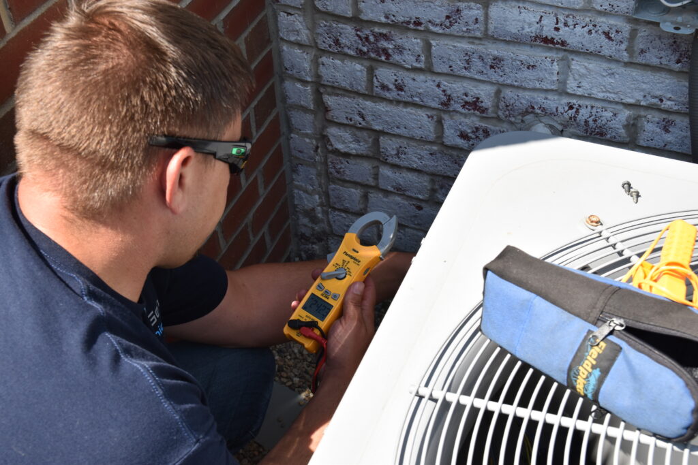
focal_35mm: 48
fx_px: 931
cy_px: 232
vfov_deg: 28.1
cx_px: 349
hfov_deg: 41.1
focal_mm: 32
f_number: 8
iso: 200
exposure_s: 1/250
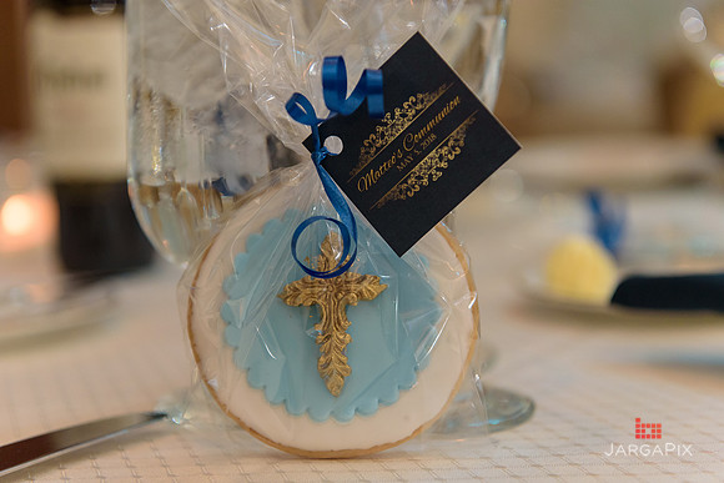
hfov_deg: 32.4
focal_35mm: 62
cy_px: 242
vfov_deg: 21.9
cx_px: 362
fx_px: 1247
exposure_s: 1/125
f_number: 3.2
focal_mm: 62
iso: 1600
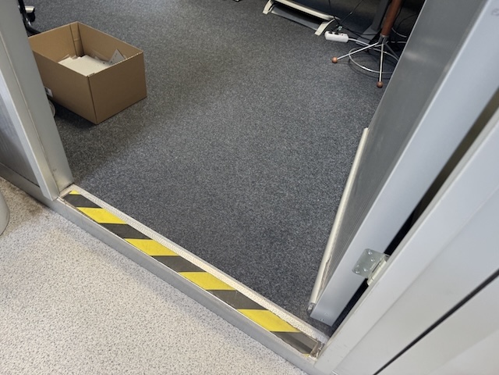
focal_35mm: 24
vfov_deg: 56.8
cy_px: 188
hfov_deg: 71.6
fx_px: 346
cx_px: 250
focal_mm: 6.76
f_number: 1.78
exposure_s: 1/100
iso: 160
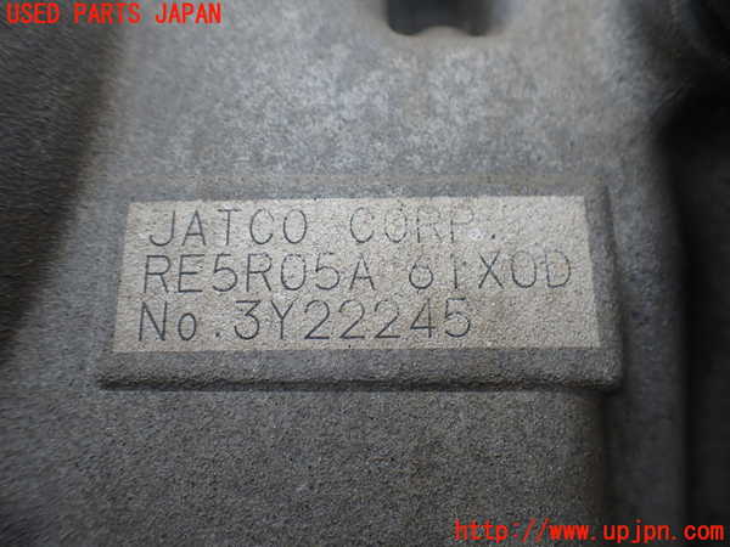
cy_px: 274
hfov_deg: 60.0
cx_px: 365
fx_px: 633
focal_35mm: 30
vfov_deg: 46.8
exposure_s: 1/160
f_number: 2.3
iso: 100
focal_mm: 5.4
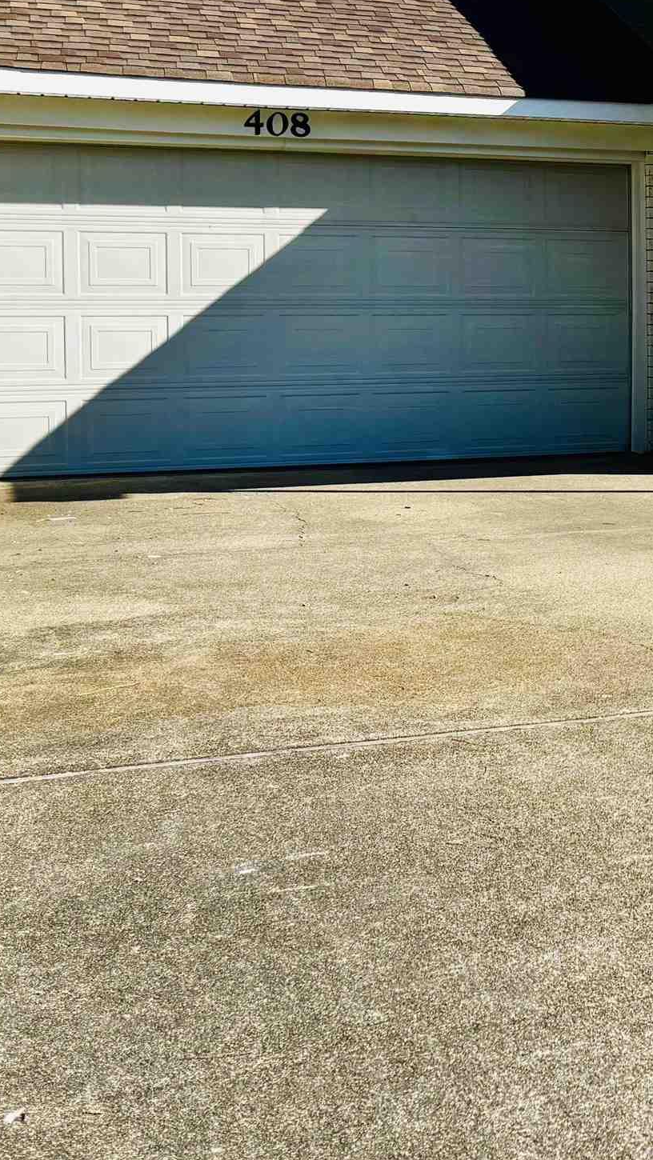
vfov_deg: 34.4
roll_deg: +0.2
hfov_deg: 18.0
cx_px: 964
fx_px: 1846
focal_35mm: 60
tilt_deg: -1.2
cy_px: 348
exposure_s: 1/2513
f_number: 1.6
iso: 50
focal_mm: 5.96
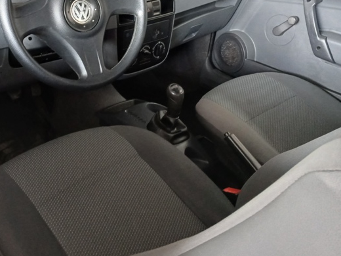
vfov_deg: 35.6
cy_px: 83
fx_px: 394
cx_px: 102
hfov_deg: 45.7
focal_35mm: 40
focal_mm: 3.98
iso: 400
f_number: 1.8
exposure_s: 1/24
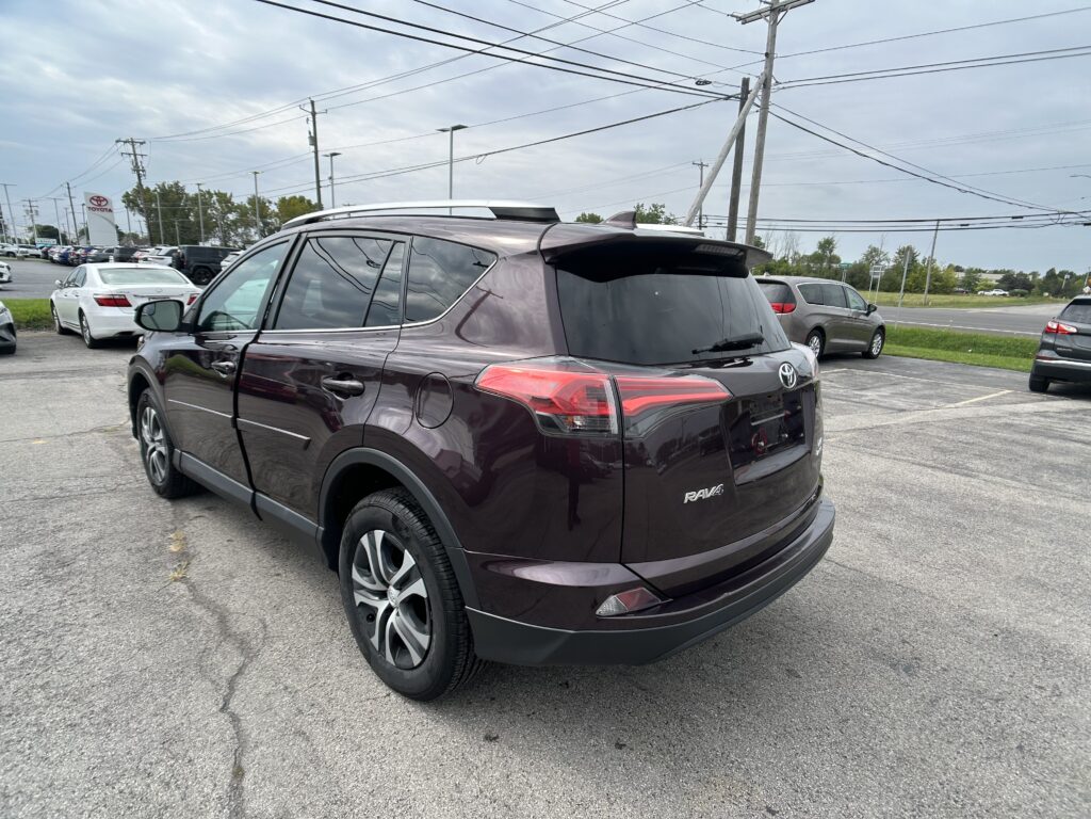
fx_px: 819
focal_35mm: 26
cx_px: 546
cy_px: 410
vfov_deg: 53.1
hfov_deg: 67.3
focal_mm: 5.7
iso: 50
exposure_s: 1/3077
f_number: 1.5
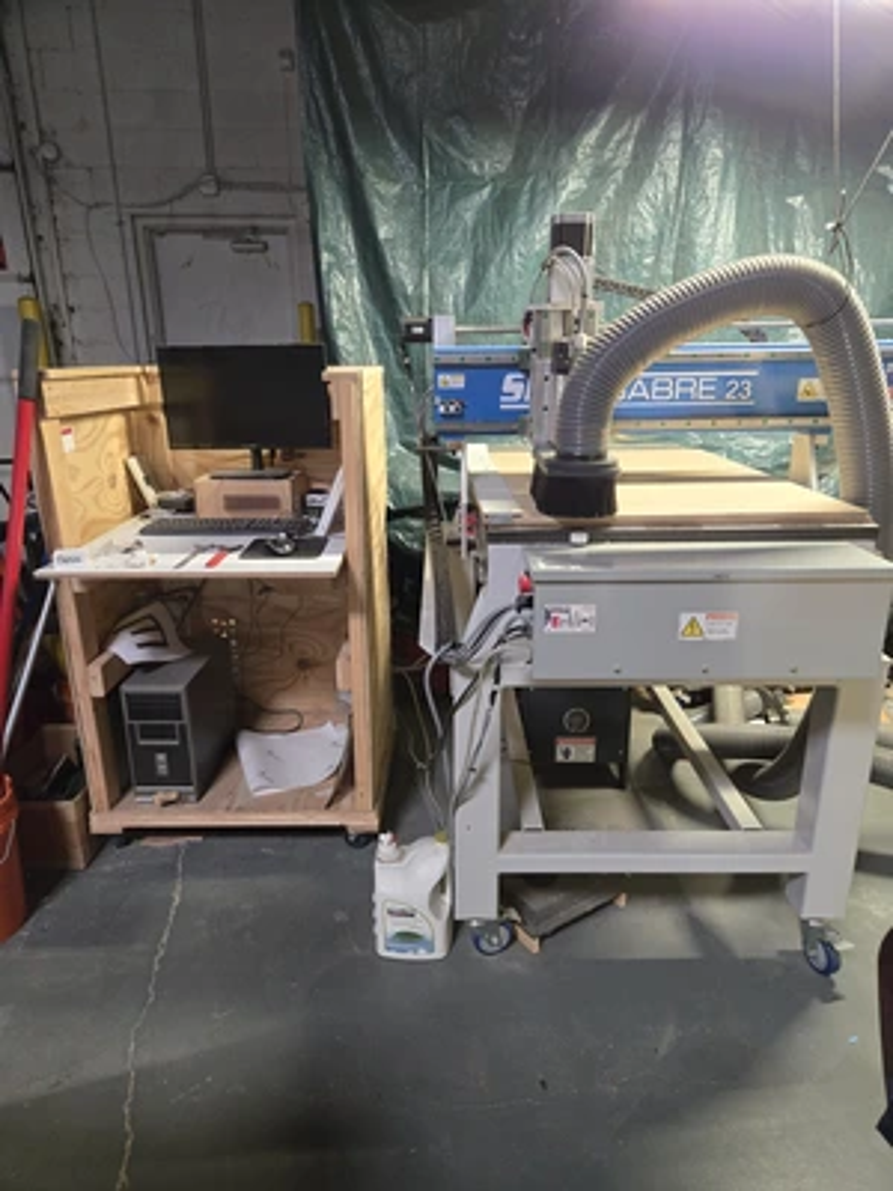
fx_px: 791
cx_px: 446
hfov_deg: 58.9
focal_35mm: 23
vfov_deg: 73.9
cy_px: 596
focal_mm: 5.4
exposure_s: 1/120
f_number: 1.8
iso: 800
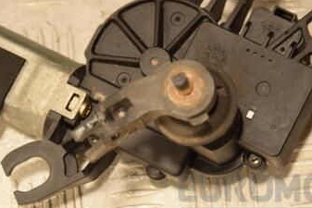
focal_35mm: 155
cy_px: 65
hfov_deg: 13.2
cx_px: 161
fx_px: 1344
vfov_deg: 8.9
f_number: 5
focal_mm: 58
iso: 800
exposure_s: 1/200
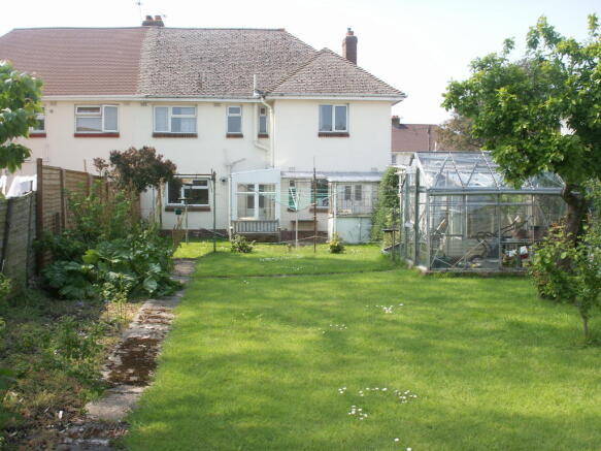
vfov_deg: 38.7
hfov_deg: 50.1
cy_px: 226
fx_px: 642
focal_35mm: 37
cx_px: 300
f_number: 7.1
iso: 50
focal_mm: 7.7
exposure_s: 1/100
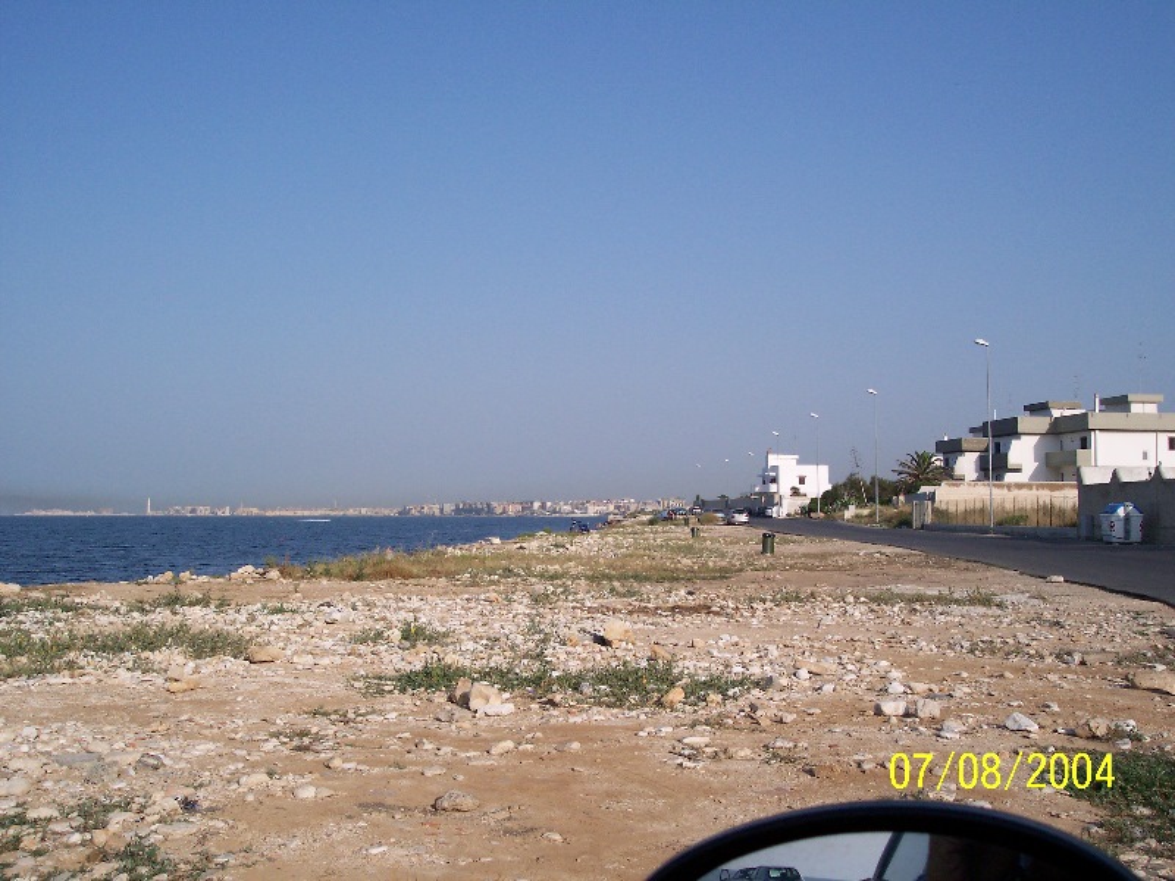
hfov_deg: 49.0
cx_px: 588
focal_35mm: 38
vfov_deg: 37.7
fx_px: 1290
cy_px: 440
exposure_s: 1/1000
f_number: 4.8
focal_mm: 8
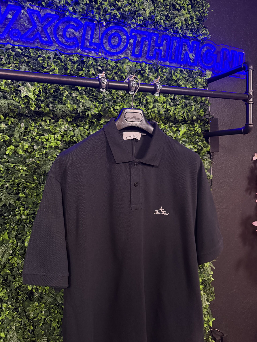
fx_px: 238
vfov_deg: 71.6
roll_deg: +0.7
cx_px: 128
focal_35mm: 24
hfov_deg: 56.8
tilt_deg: -3.0
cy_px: 171
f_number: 1.78
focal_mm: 6.76
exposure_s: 1/36
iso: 800
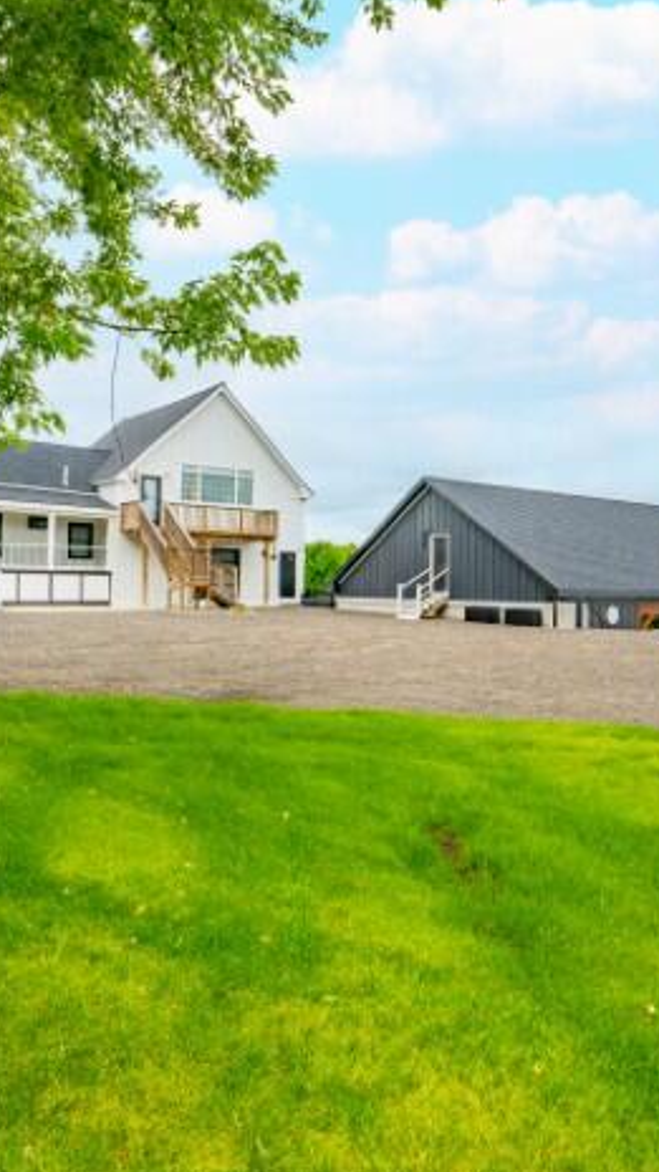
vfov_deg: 71.9
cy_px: 583
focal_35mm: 26
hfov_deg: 43.8
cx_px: 432
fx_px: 808
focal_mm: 16
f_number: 9
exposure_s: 1/60
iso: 50
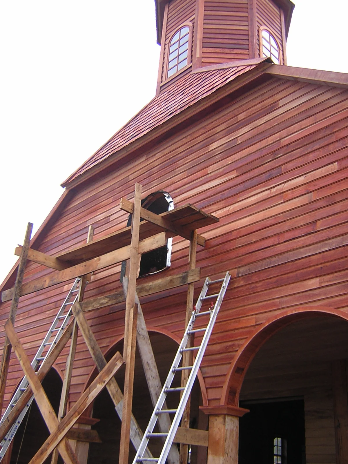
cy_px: 232
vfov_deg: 51.4
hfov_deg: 39.7
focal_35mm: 36
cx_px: 174
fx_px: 483
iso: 100
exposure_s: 1/98.6
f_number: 2.6
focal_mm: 4.7
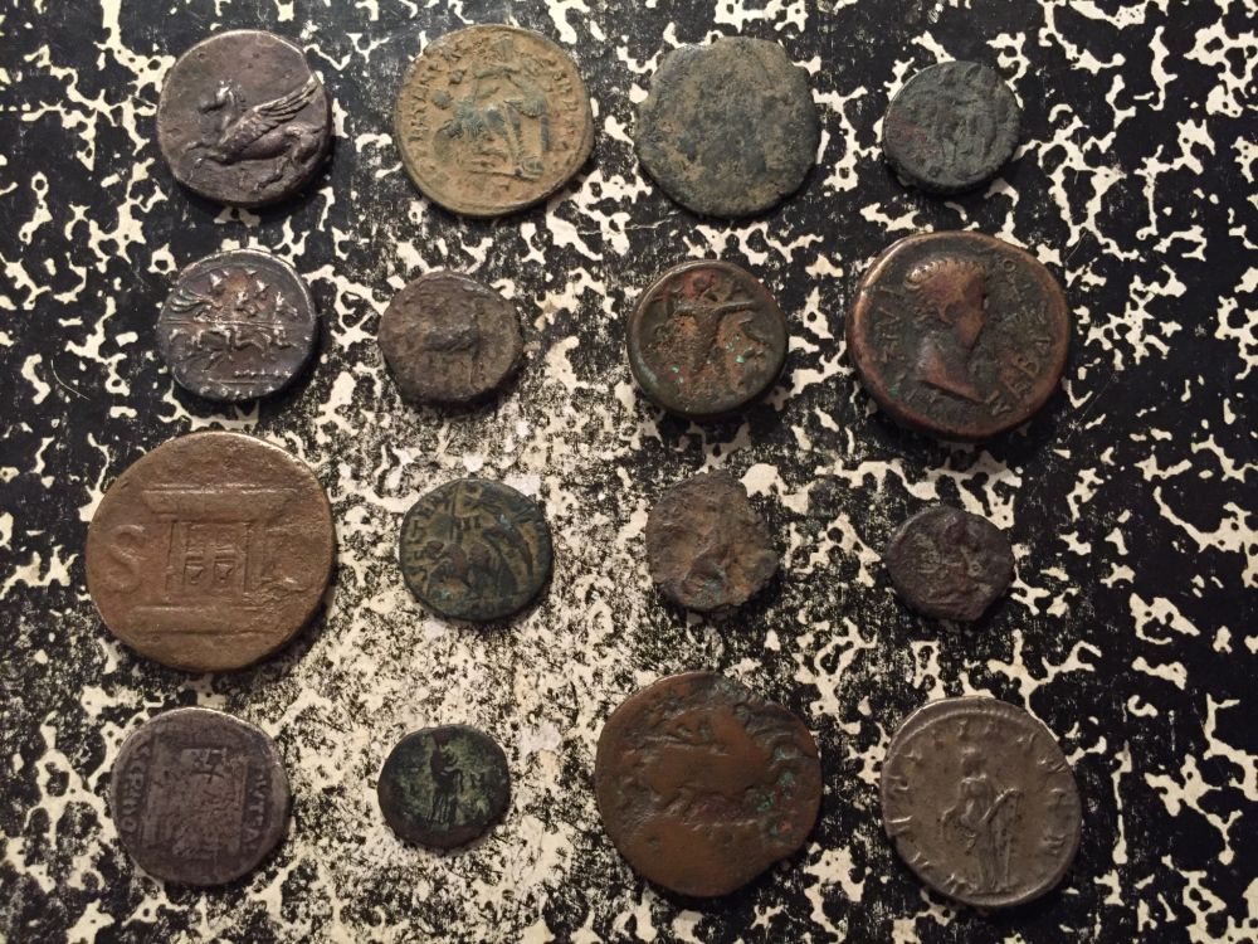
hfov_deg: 61.7
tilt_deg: -84.4
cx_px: 629
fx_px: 1054
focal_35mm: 29
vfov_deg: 48.2
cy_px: 472
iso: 160
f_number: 2.2
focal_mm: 4.15
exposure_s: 1/30
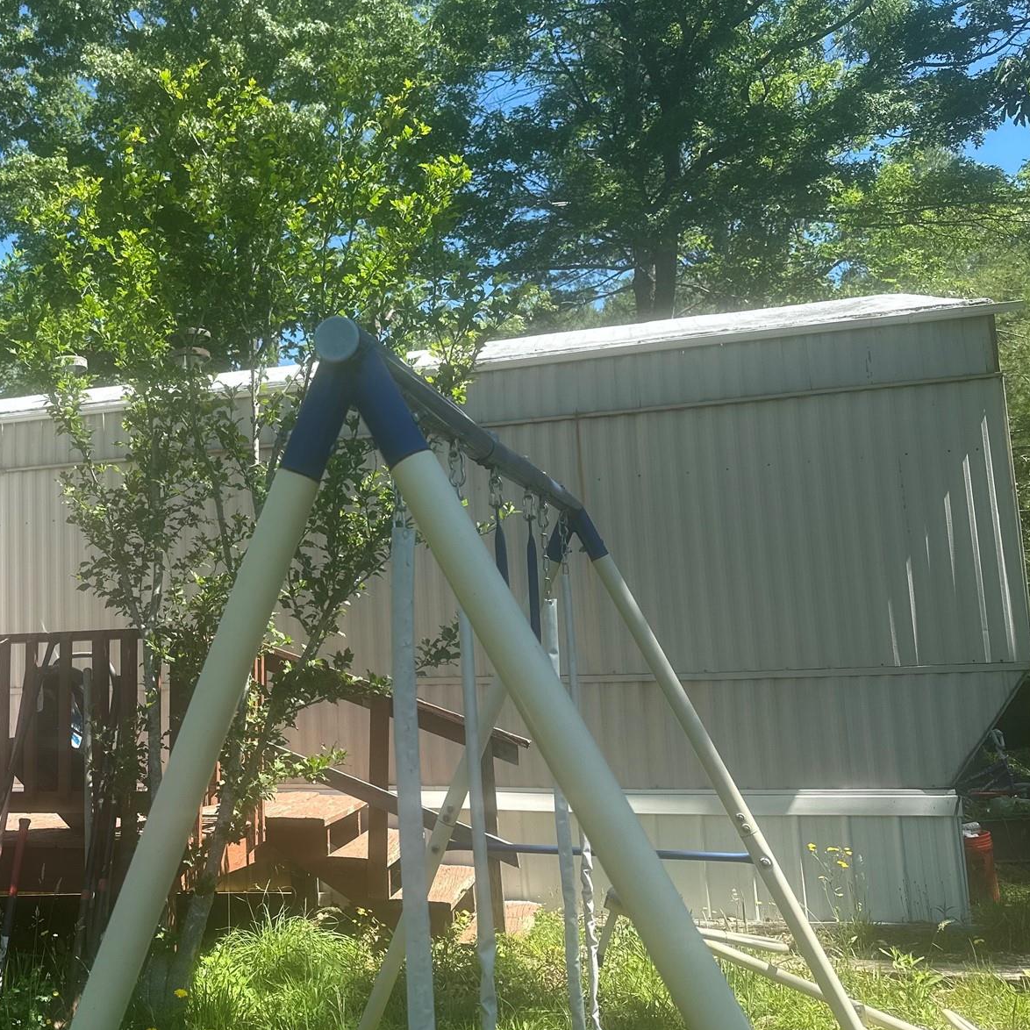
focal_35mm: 37
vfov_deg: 44.9
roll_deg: +1.4
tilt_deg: +7.7
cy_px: 533
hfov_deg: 42.5
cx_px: 179
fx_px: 1246
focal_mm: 6.86
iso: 80
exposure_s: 1/1412
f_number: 1.78
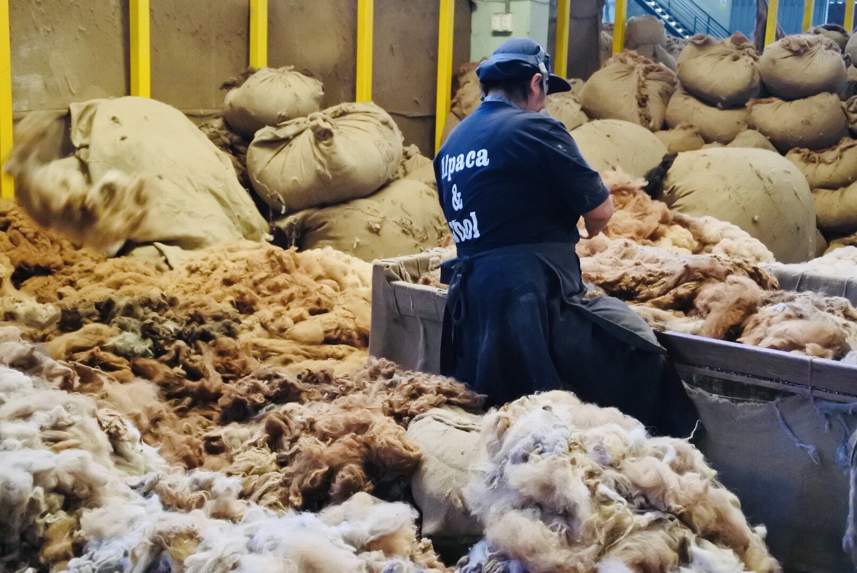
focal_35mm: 61
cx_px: 428
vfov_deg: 22.3
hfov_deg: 32.9
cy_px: 286
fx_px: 1453
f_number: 5
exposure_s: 1/60
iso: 3600
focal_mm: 22.7
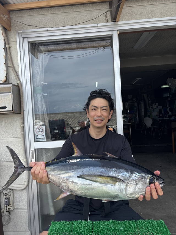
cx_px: 88
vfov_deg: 67.3
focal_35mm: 26
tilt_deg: -1.4
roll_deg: +3.1
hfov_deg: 53.0
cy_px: 118
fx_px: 176
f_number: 1.6
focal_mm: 5.96
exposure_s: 1/1522
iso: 50
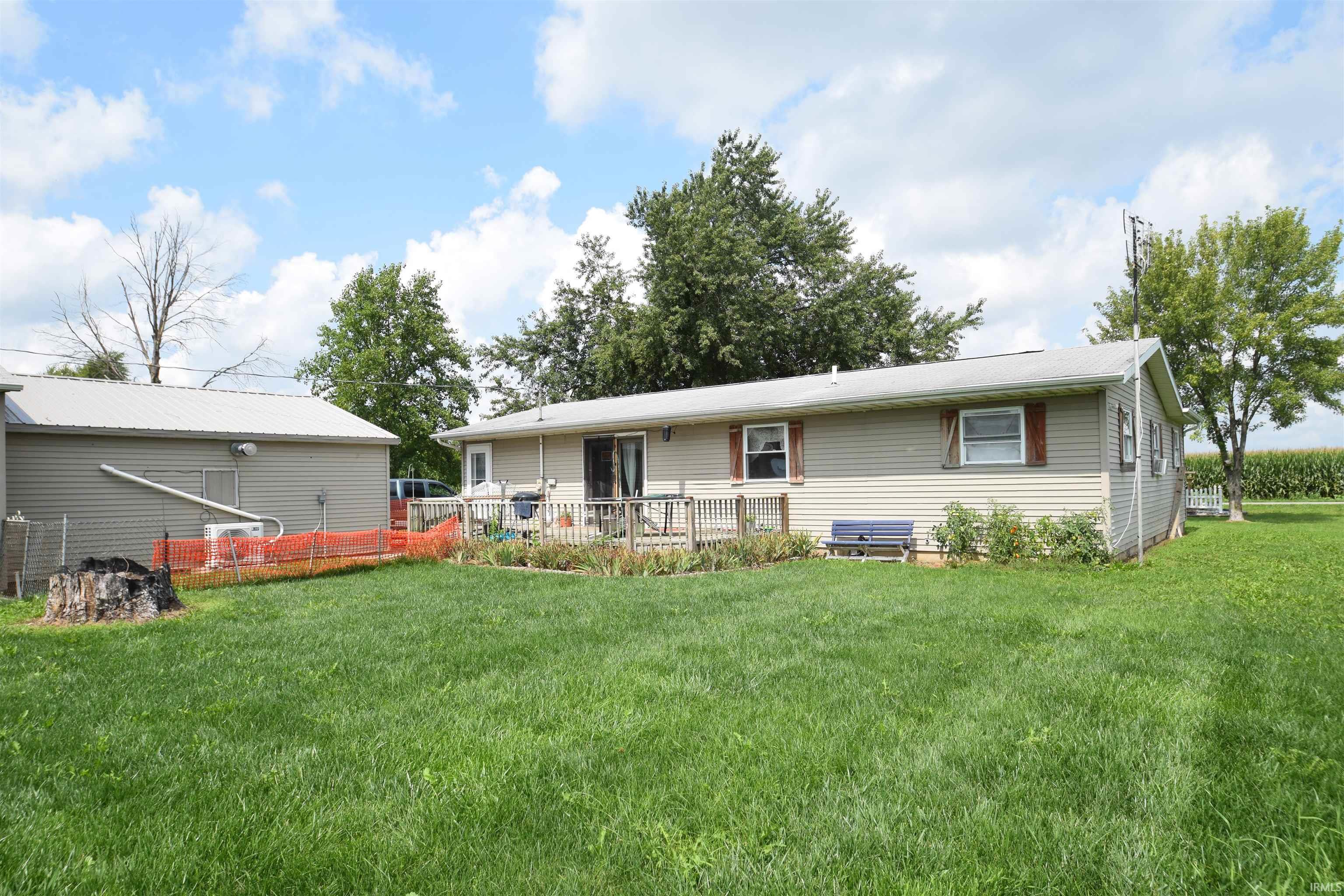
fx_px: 784
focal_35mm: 21
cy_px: 448
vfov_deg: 59.5
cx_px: 672
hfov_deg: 81.2
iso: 200
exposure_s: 1/400
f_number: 10
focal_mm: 14
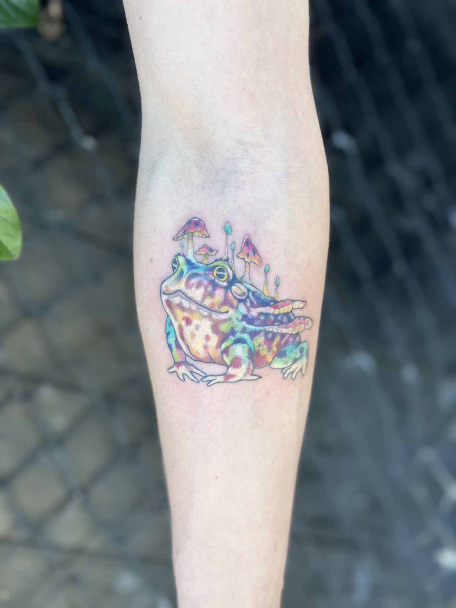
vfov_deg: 39.7
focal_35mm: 48
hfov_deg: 30.3
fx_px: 843
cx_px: 228
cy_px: 304
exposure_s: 1/190
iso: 80
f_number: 1.78
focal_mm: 6.86
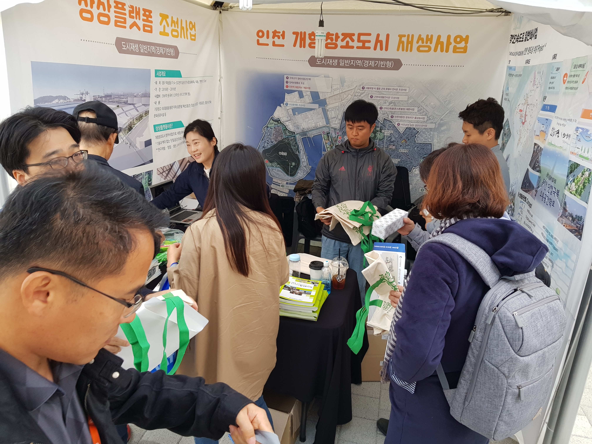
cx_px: 296
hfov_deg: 67.3
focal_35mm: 26
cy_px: 222
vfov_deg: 53.1
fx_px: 445
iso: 80
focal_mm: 4.2
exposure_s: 1/120
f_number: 1.7
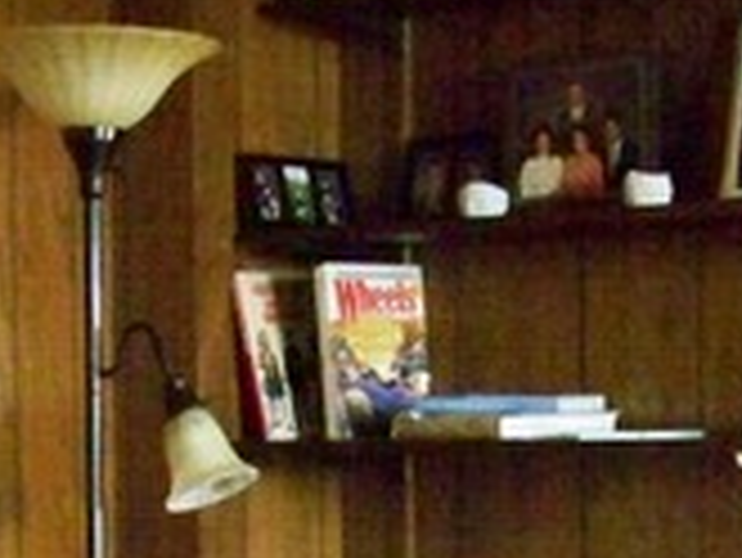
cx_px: 234
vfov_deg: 11.4
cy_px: 657
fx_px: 2746
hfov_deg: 15.4
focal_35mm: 128
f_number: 2.8
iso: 1600
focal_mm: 5.85
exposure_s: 1/40
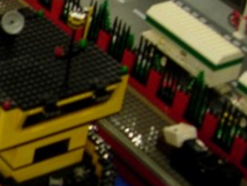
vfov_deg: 10.4
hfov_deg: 13.0
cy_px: 149
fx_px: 1014
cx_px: -141
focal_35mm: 142
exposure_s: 1/6.9
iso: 64
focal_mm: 7.8
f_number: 2.8
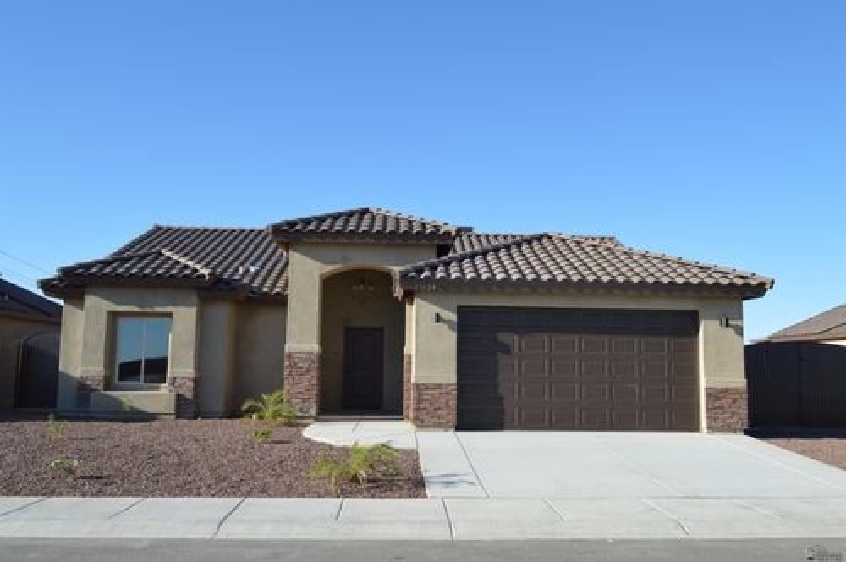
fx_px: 704
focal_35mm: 30
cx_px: 423
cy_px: 281
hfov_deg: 62.0
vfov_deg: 43.5
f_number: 8
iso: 100
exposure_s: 1/250
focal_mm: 20
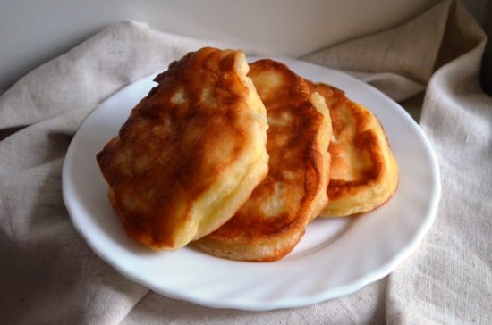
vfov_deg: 17.4
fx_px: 1064
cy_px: 162
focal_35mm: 78
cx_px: 246
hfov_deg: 26.0
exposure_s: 1/25
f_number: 7.1
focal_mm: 52
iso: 4000
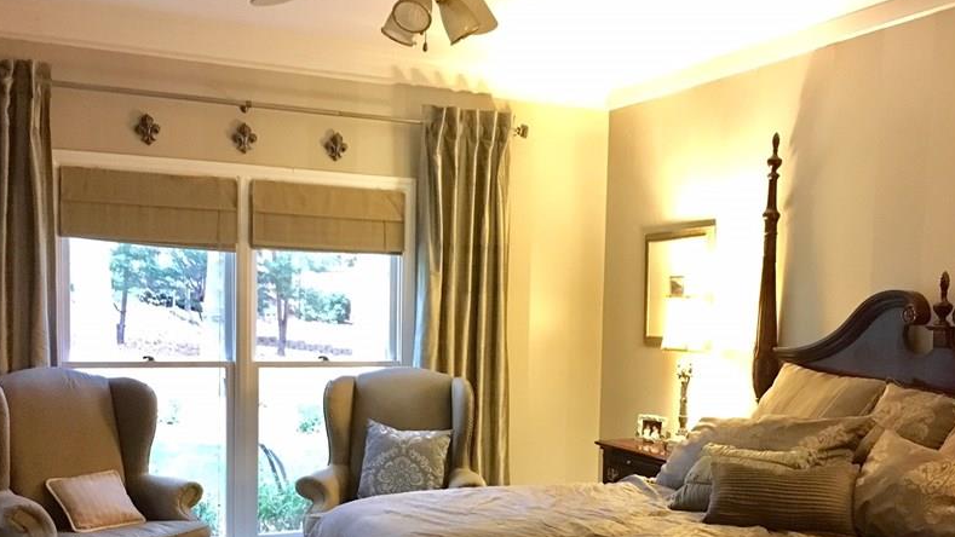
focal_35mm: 41
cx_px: 507
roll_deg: -1.3
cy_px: 379
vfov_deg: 28.7
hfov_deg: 49.4
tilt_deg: -6.0
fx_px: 1038
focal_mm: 4.15
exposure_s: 1/15
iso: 640
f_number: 2.2
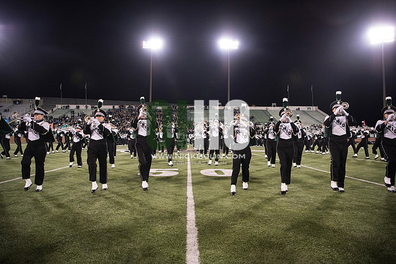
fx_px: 264
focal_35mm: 24
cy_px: 132
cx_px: 198
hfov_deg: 73.7
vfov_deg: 53.2
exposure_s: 1/1000
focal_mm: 24
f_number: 3.2
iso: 4000
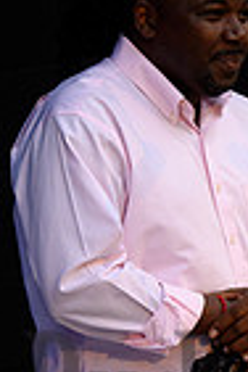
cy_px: 419
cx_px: 371
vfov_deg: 4.3
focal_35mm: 478
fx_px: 4939
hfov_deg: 2.9
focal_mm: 150
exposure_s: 1/320
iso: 1600
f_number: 5.6
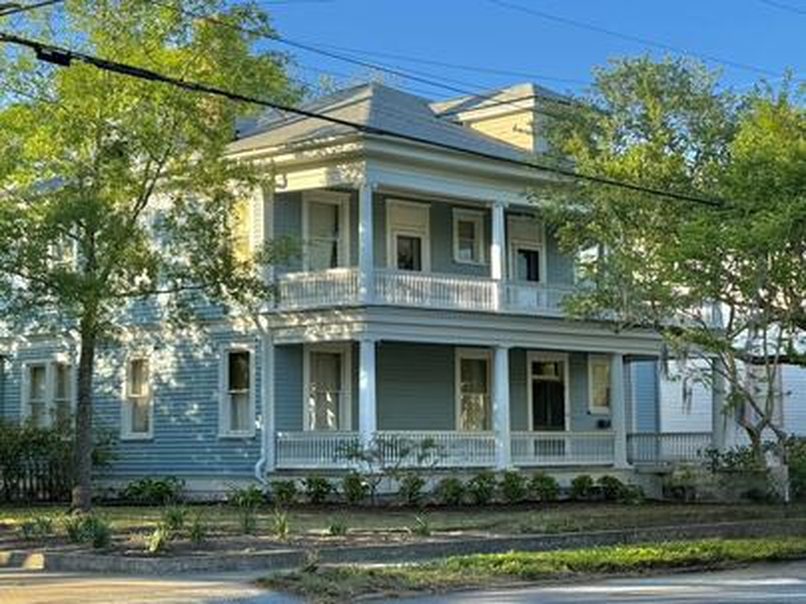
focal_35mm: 48
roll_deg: -0.2
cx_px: 403
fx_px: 1118
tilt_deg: +6.4
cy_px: 302
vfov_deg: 30.3
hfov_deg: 39.7
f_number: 1.78
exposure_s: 1/1133
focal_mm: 6.76
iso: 64
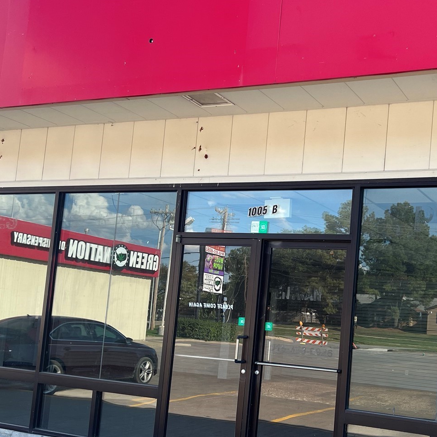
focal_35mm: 46
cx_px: 326
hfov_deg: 36.0
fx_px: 657
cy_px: 261
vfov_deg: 36.7
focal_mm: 5.7
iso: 50
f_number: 1.5
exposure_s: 1/728
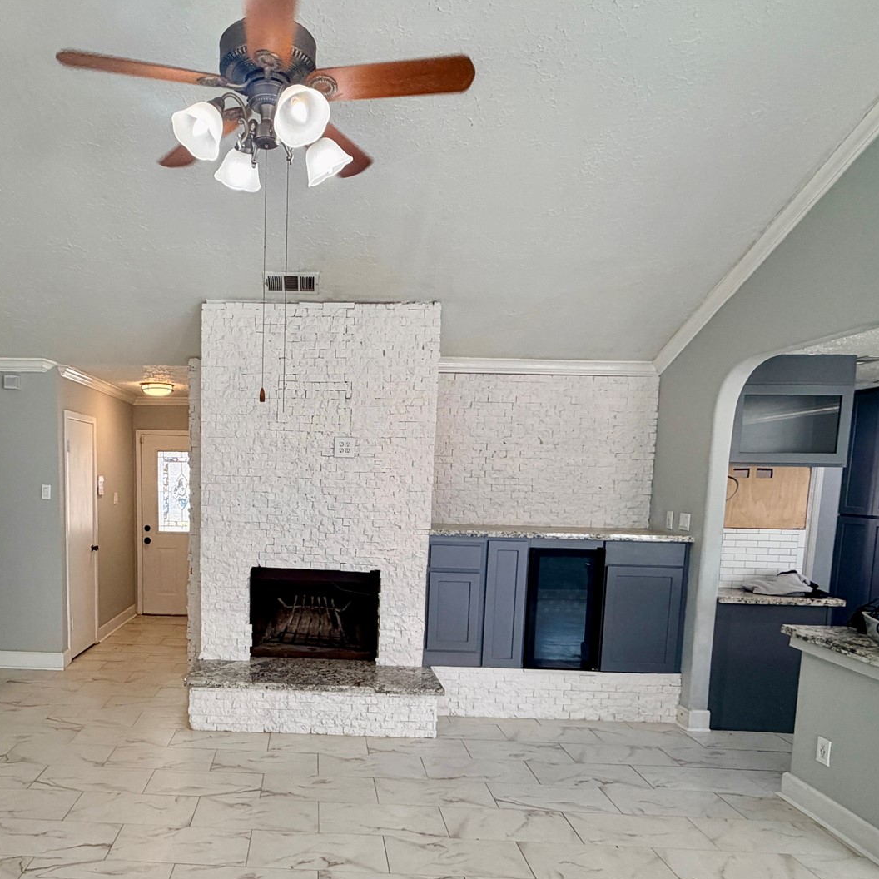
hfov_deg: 63.3
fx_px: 689
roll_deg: -0.5
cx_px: 287
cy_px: 551
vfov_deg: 64.1
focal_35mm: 24
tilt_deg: -6.7
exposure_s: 1/120
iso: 125
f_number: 2.2
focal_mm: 2.22
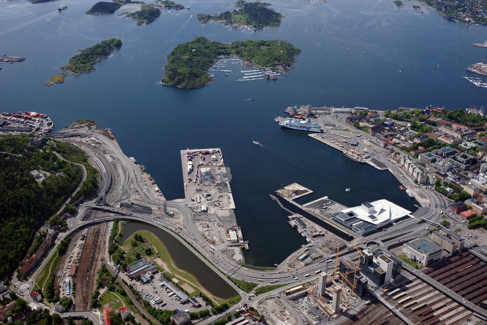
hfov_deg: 48.5
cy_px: 162
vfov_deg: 33.4
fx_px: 541
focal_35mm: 40
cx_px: 244
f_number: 5.6
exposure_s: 1/2000
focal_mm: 40
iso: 400
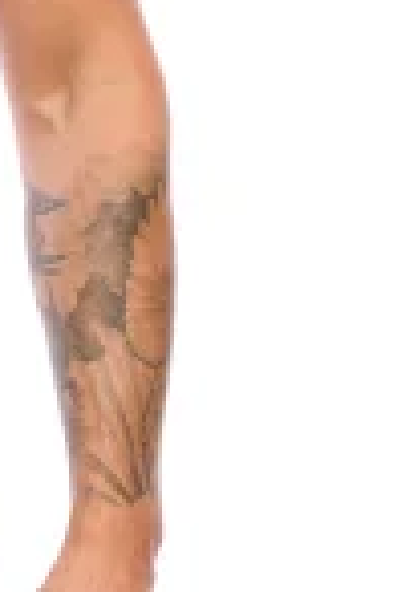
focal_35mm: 286
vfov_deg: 7.2
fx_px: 4694
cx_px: -330
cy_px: 525
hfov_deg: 4.7
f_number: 8
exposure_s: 1/160
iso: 160
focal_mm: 46
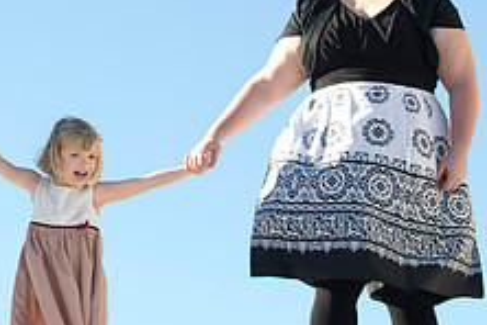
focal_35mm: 183
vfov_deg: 7.5
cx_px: 160
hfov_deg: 11.2
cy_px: 68
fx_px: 2475
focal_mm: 70
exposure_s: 1/200
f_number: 5
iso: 125
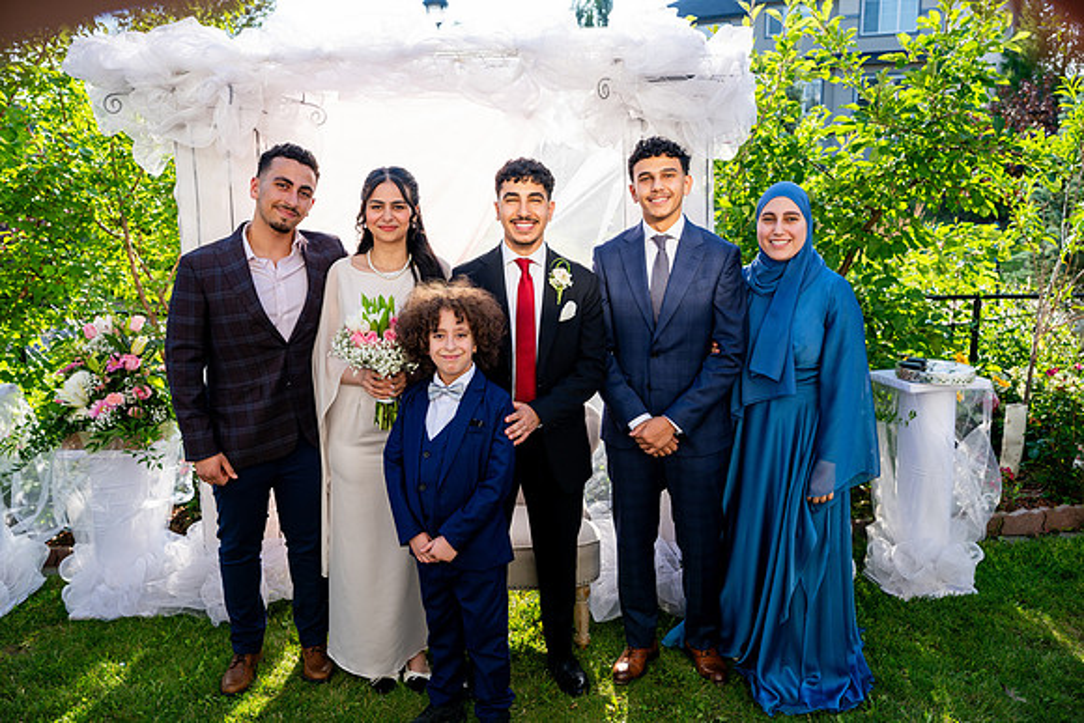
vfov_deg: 46.4
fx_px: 843
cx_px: 542
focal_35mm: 28
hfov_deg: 65.5
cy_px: 362
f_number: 3.5
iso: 200
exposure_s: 1/640
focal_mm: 28
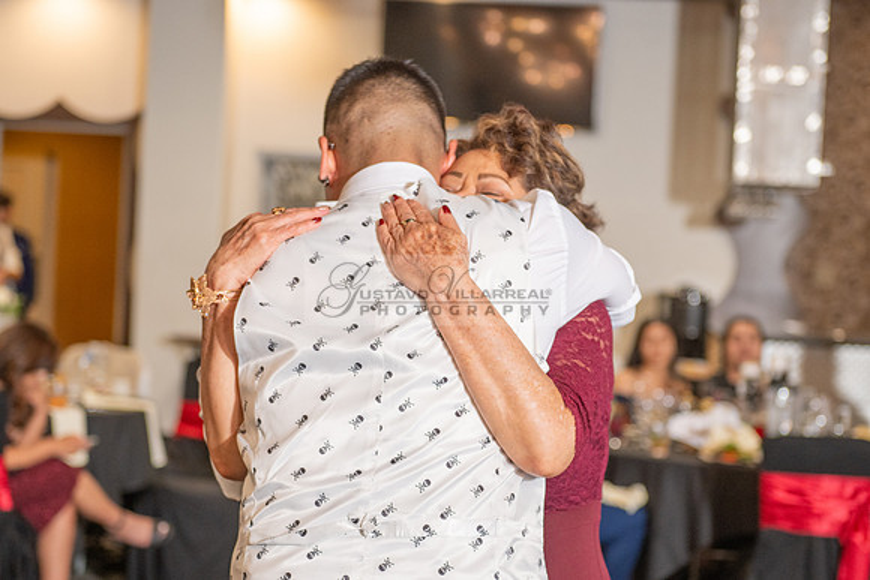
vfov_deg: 16.0
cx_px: 435
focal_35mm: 85
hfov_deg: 23.8
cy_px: 399
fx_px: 2064
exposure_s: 1/125
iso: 800
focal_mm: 62
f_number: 3.5
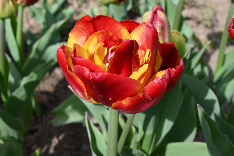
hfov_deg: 40.4
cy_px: 78
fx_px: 318
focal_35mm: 49
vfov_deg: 27.5
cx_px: 117
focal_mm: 49
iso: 140
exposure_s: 1/60
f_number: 16
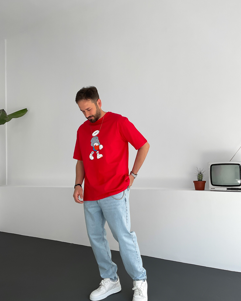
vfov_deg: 57.2
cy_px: 157
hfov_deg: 47.1
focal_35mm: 31
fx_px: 276
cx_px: 119
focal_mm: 3
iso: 16
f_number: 1.8
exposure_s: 1/190
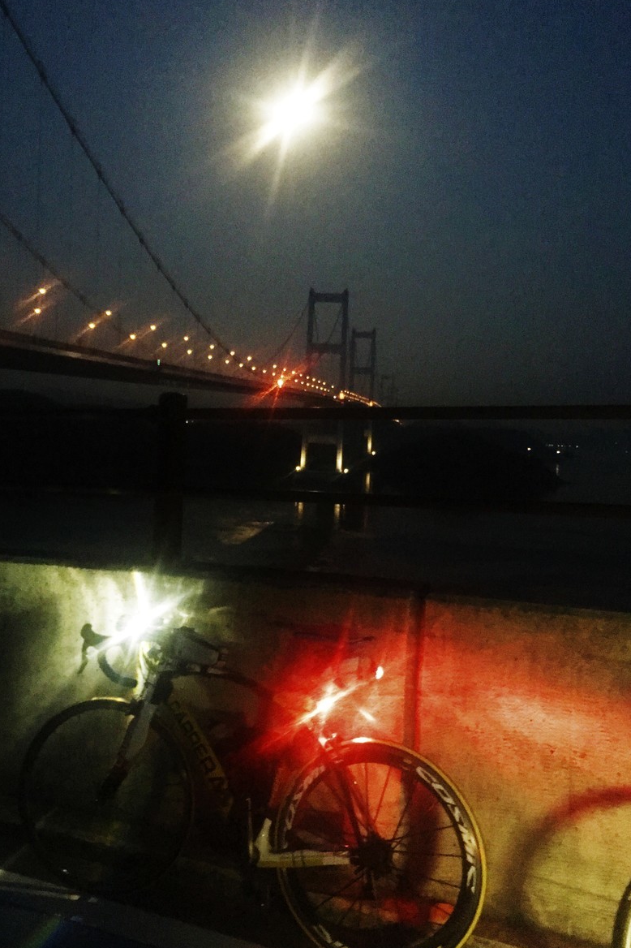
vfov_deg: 60.3
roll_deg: -2.2
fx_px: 815
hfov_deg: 42.2
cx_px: 282
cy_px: 467
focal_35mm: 31
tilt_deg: -2.1
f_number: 2.2
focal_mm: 4.15
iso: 1000
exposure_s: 1/4
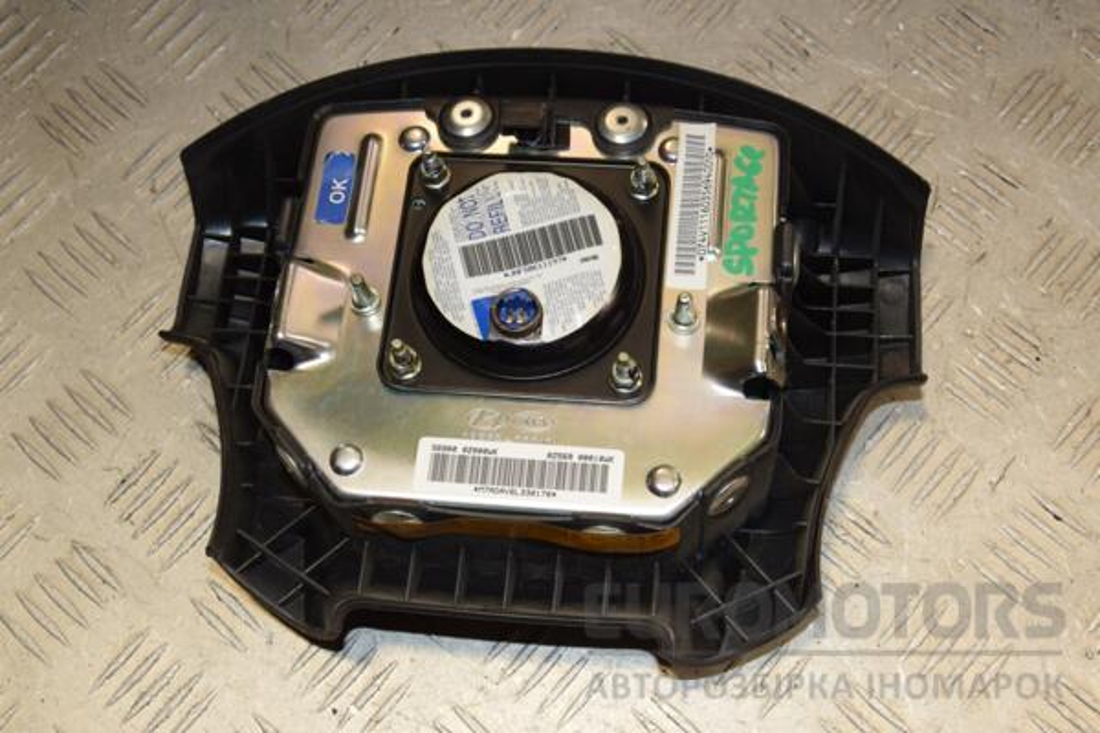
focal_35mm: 51
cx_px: 550
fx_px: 1558
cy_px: 366
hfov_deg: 38.9
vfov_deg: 26.5
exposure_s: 1/200
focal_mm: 34
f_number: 8
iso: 800
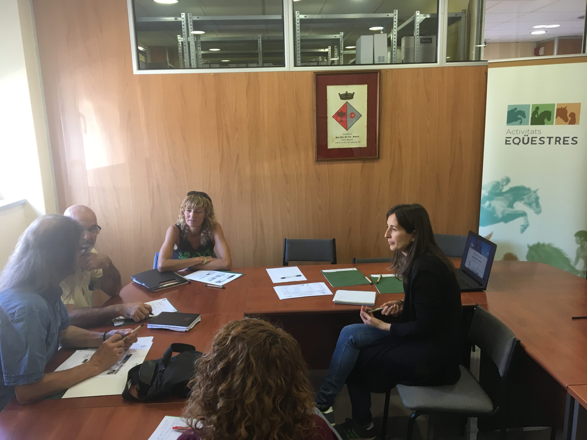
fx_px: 492
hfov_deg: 61.7
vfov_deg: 48.2
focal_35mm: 29
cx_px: 294
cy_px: 220
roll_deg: +1.1
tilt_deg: -9.4
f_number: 2.2
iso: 80
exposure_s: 1/33
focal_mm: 4.15
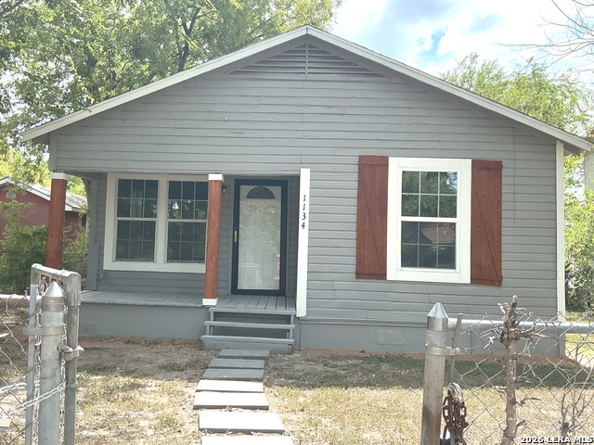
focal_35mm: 29
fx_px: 498
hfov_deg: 61.7
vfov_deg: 48.2
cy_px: 222
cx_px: 297
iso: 25
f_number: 1.8
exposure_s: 1/855
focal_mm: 3
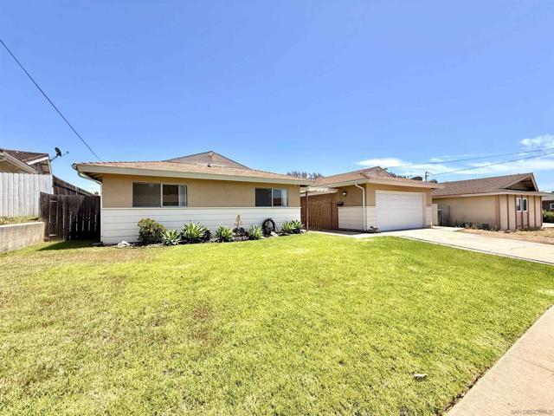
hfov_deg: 102.1
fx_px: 224
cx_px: 277
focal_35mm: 14
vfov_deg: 85.7
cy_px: 208
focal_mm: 2.22
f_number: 2.2
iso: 50
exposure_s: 1/1167
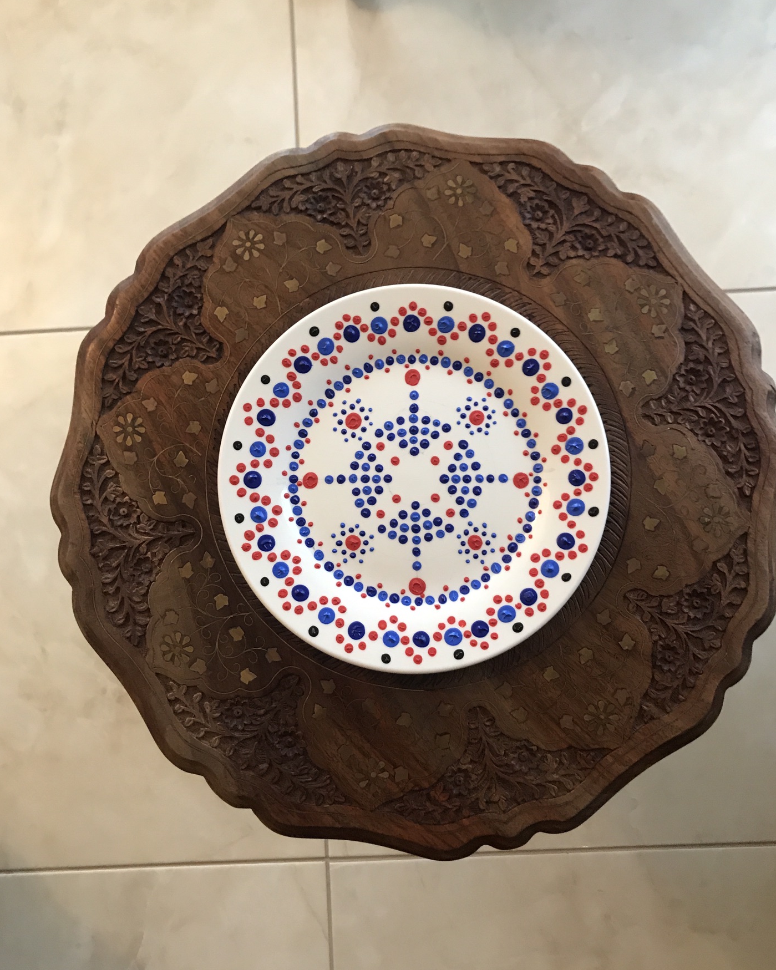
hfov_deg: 48.5
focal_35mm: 30
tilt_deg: -83.4
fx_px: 861
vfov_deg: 58.8
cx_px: 388
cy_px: 494
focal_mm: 3.99
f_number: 1.8
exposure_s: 1/17
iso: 80
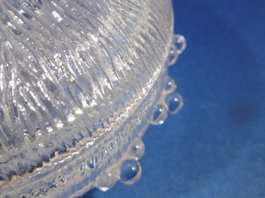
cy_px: 99
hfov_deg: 49.0
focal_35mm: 38
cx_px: 132
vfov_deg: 37.7
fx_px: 291
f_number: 3.7
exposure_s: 1/20
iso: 400
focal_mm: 6.8
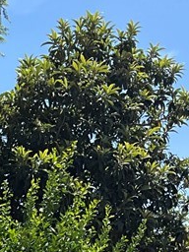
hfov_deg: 12.3
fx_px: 844
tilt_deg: -2.4
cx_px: -80
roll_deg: -0.7
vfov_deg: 15.3
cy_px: 407
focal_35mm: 116
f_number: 1.8
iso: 25
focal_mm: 3
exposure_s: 1/1490
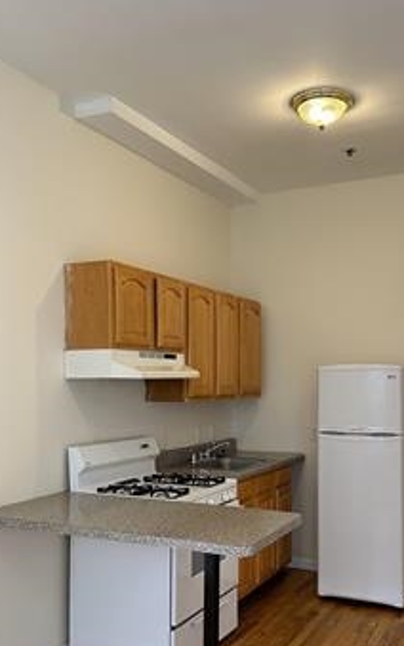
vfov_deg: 53.5
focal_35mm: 36
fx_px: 634
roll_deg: +0.3
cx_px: 238
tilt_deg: -1.7
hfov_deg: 35.3
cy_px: 394
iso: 160
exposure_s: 1/120
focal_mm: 6.86
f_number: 1.78
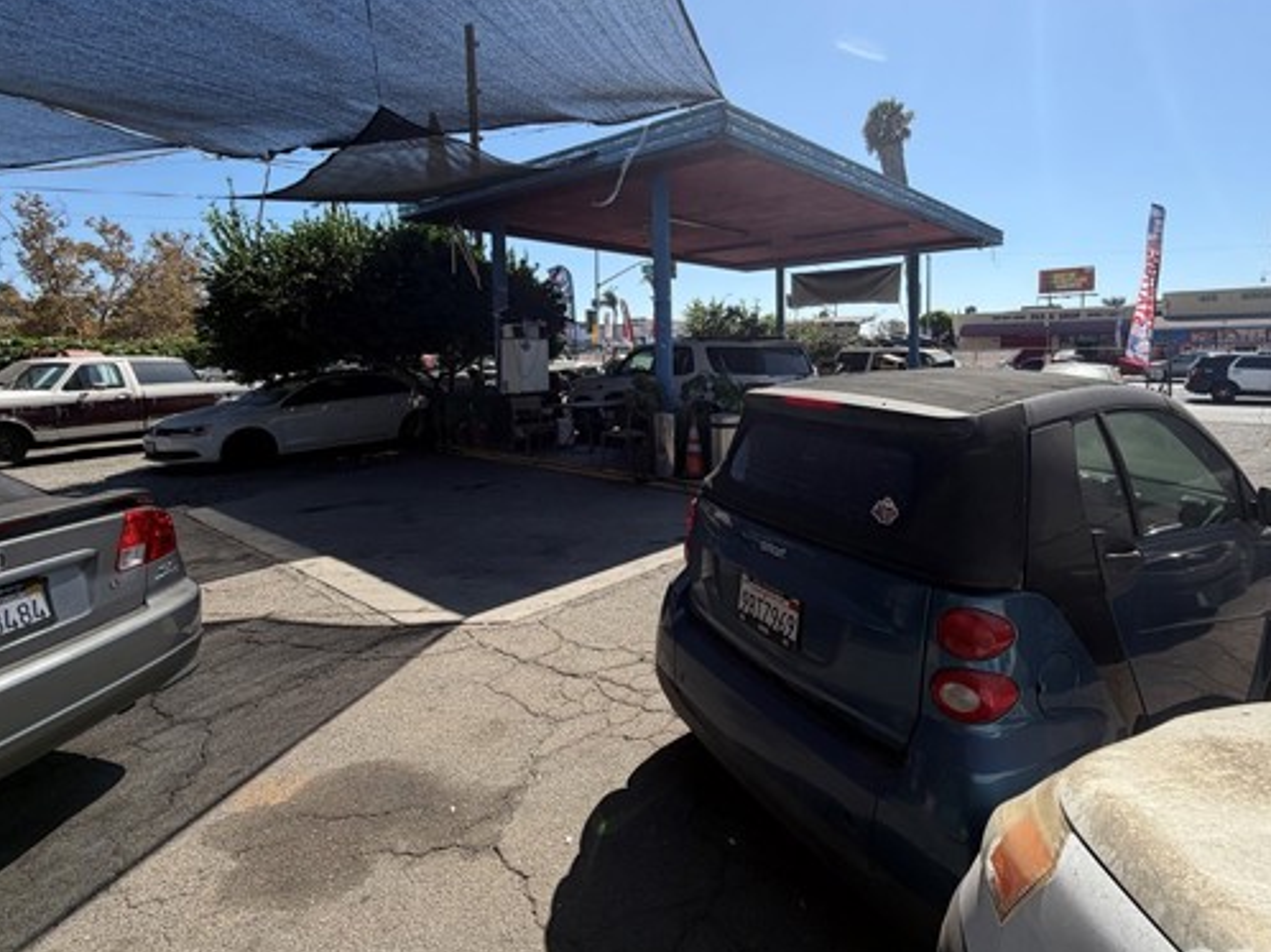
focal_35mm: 18
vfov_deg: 71.0
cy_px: 396
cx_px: 745
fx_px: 661
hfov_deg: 87.0
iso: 20
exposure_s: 1/853
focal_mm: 2.22
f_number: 2.2
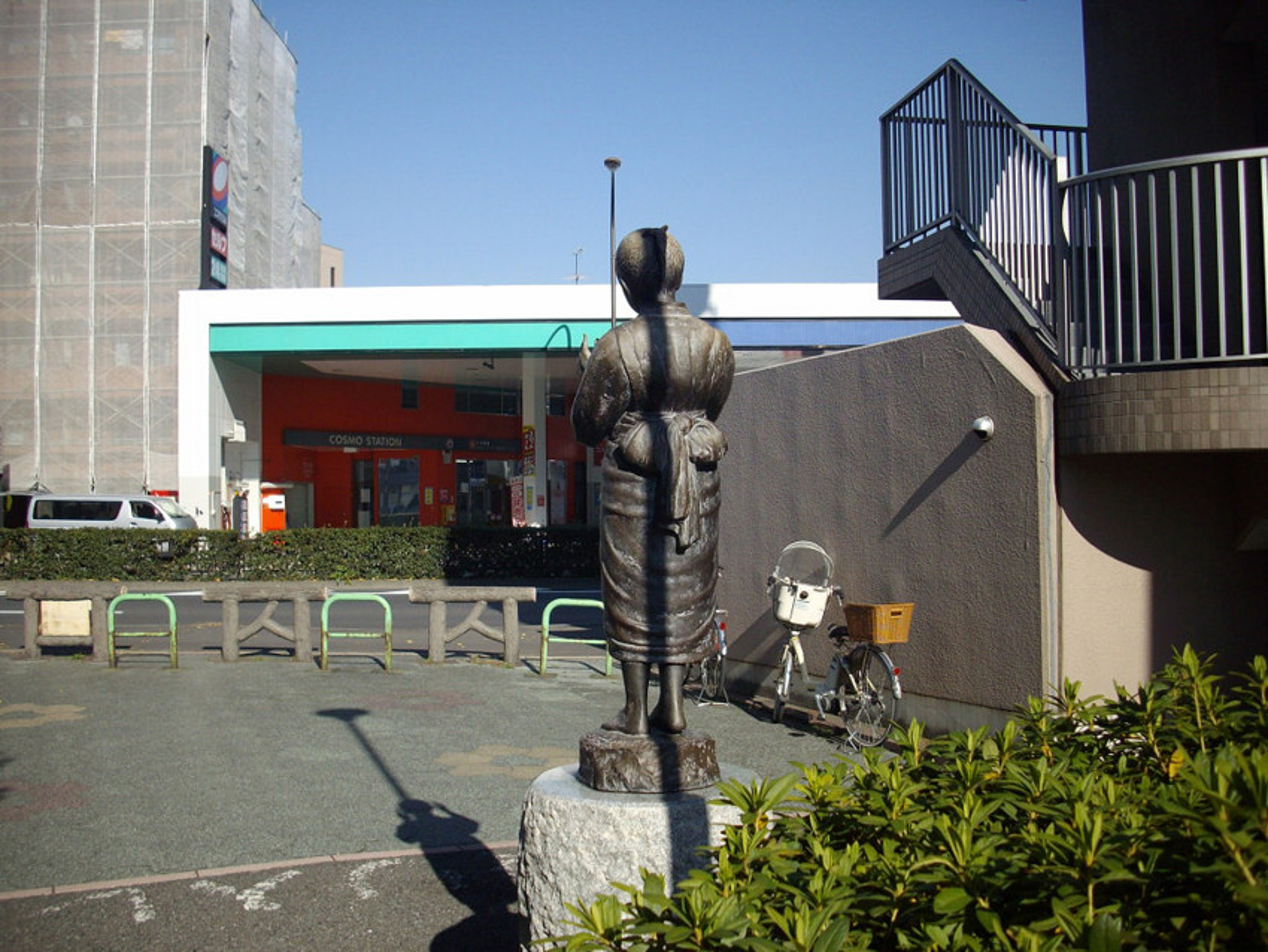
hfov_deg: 50.1
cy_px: 476
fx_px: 1356
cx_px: 634
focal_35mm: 37
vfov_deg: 38.7
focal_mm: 6.2
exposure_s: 1/320
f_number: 5.6
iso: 80
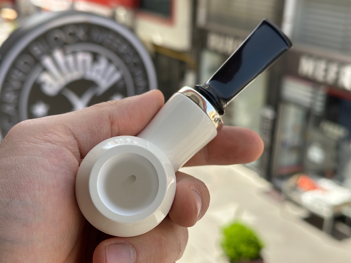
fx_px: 487
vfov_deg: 30.3
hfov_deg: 39.7
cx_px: 176
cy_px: 132
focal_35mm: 48
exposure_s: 1/971
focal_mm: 6.86
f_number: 1.78
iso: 64
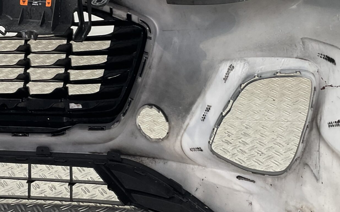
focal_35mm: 64
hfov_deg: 32.0
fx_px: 593
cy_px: 119
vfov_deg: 20.3
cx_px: 145
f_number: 1.8
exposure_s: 1/120
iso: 40
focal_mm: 3
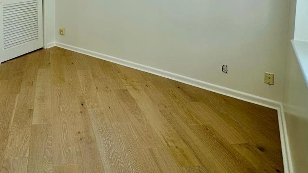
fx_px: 237
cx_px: 68
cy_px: -13
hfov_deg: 61.4
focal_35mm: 29
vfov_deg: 35.1
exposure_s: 1/99
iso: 50
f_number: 2.2
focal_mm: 2.22
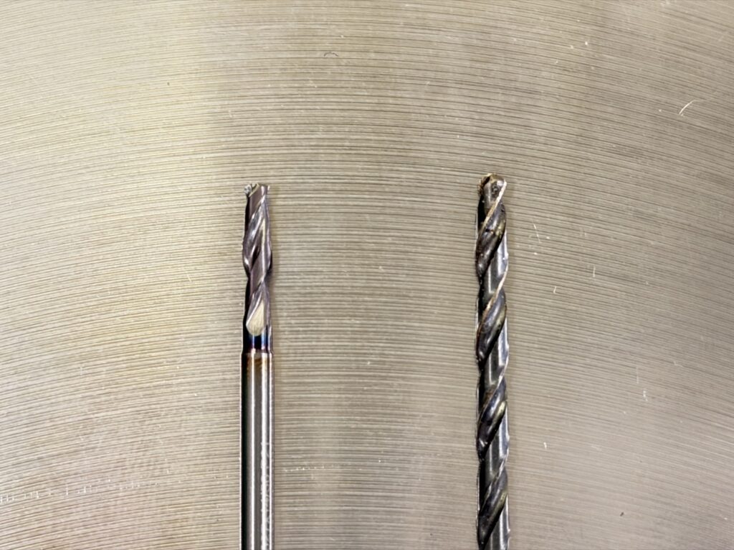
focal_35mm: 48
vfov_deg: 30.3
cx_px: 367
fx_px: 1018
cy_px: 275
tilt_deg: -85.3
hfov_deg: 39.7
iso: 400
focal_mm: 6.76
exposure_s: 1/40
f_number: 1.78
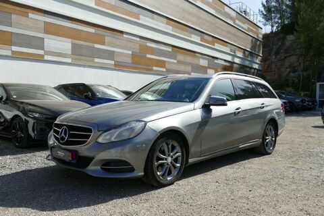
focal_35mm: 32
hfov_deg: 58.7
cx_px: 162
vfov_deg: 41.1
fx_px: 288
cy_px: 108
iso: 125
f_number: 3
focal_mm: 11.6
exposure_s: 1/1600
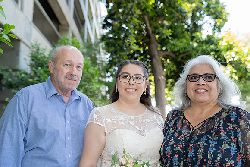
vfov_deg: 42.3
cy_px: 84
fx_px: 215
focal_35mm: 31
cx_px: 125
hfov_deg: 60.3
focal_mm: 31
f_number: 3.2
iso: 640
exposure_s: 1/250
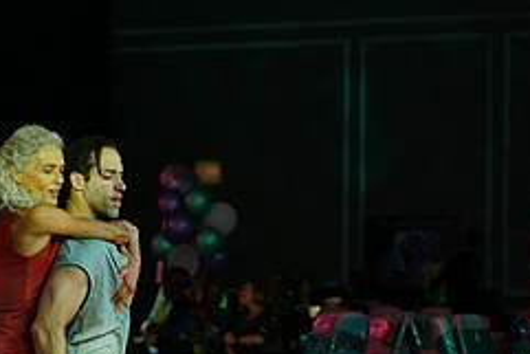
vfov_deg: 6.6
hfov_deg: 9.9
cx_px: 22
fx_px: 3049
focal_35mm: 207
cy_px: 423
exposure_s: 1/400
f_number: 4
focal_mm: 86
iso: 2000
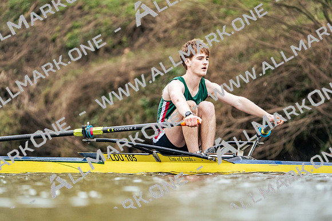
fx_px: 3966
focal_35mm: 430
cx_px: 166
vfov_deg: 3.2
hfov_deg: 4.8
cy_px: 110
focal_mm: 430
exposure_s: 1/1600
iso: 5000
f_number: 6.3
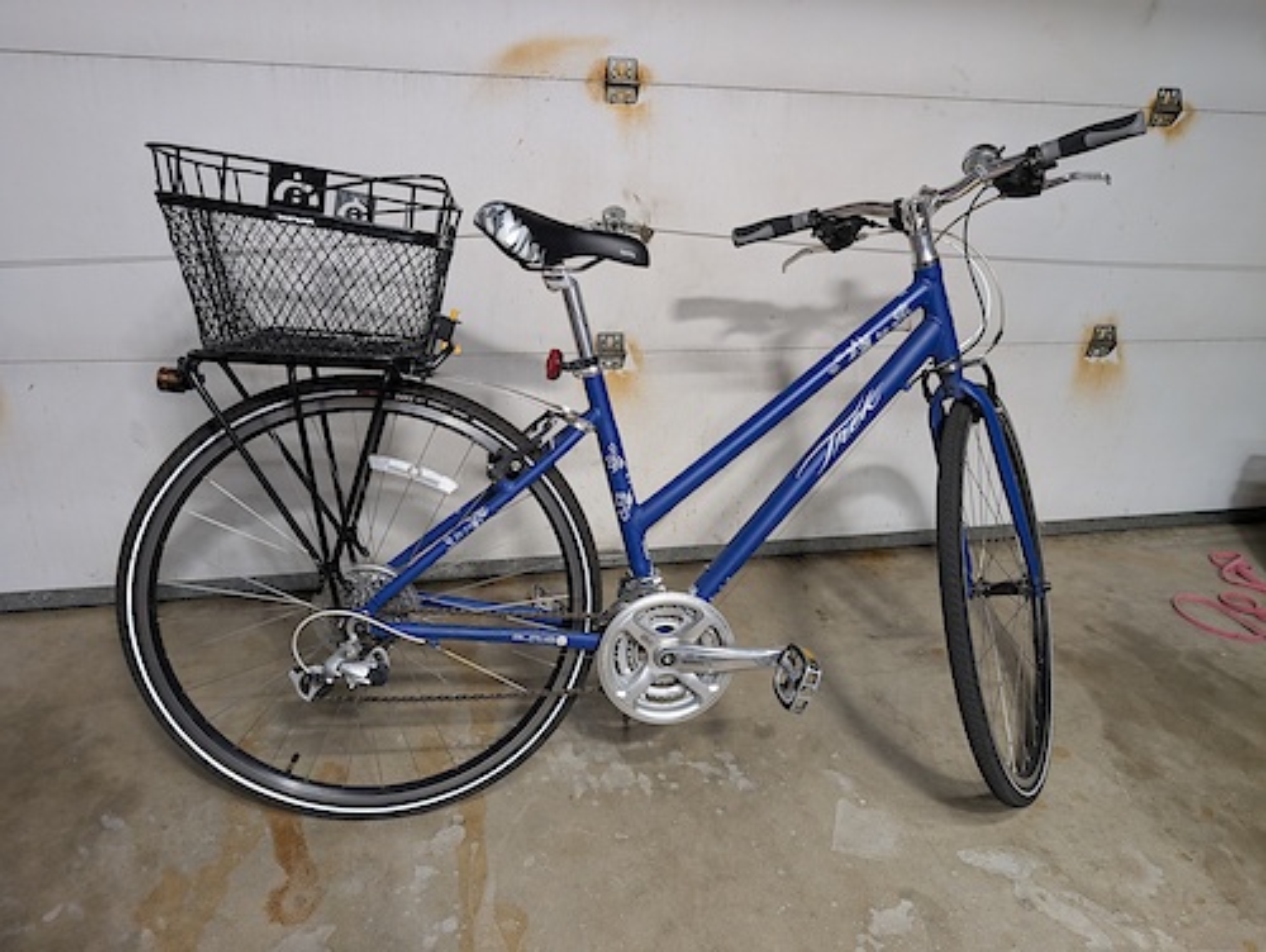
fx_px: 879
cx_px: 633
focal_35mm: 24
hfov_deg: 71.5
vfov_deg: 56.9
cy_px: 476
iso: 310
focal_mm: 6.9
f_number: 1.68
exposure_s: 1/24
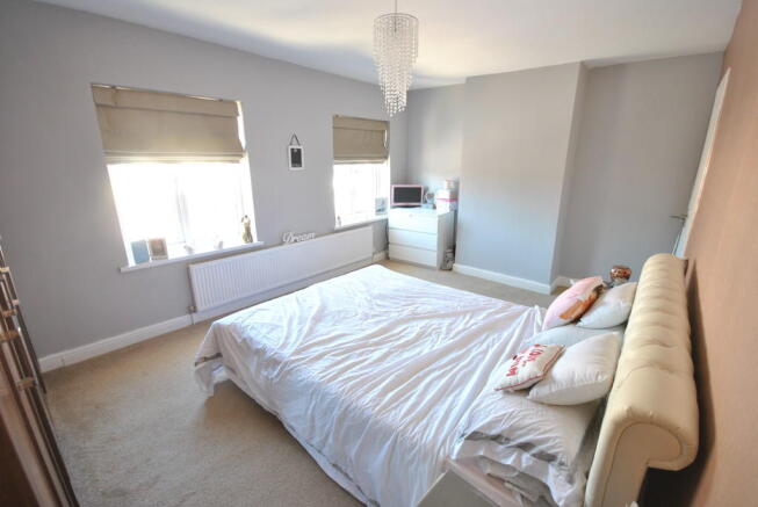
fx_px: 316
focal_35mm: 15
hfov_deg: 100.3
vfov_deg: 77.5
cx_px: 379
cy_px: 254
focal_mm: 10
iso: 400
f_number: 4
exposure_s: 1/20
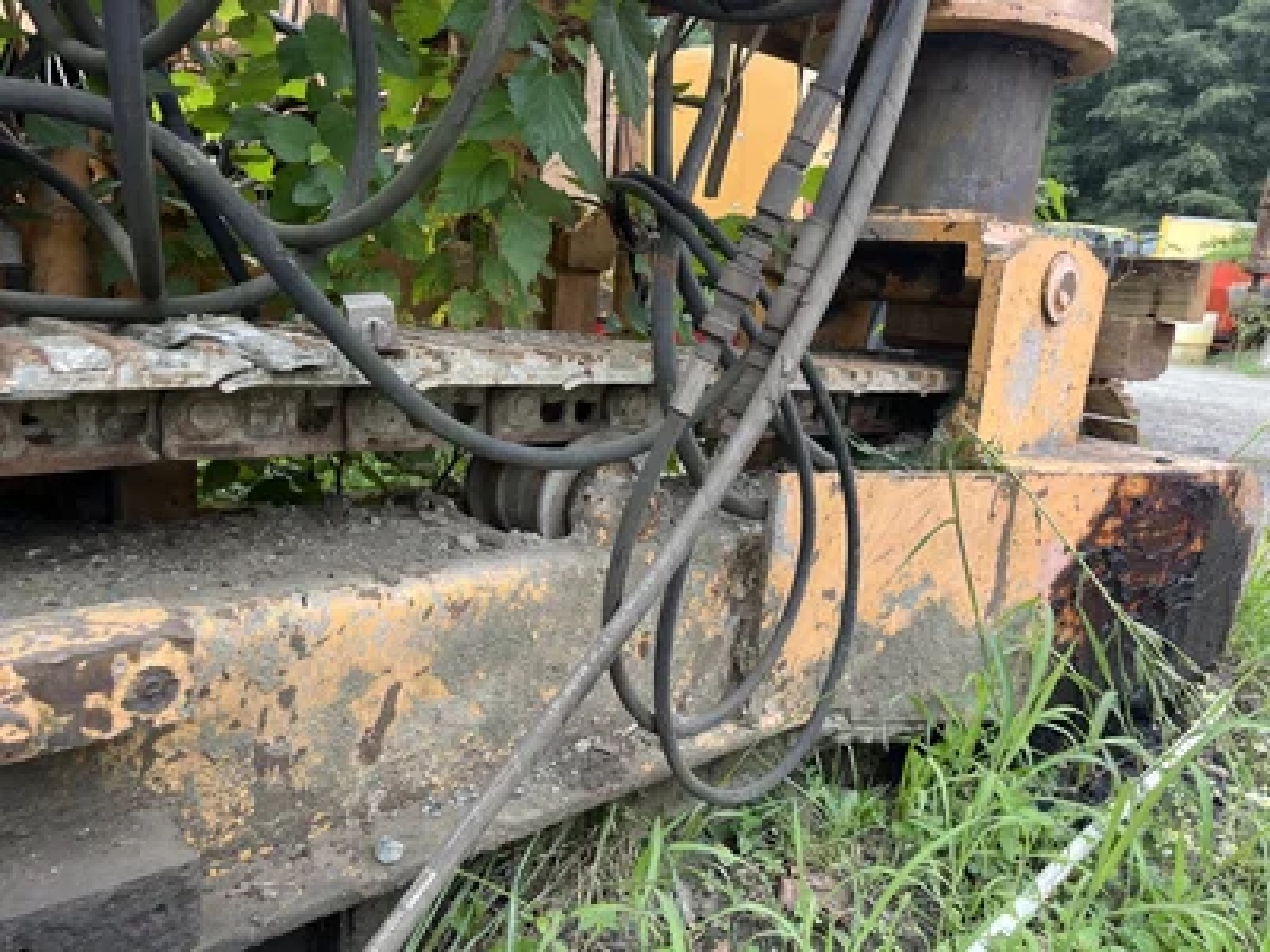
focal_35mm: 26
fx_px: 954
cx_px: 635
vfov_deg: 53.1
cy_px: 476
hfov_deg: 67.3
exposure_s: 1/454
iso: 50
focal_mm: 5.1
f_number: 1.6
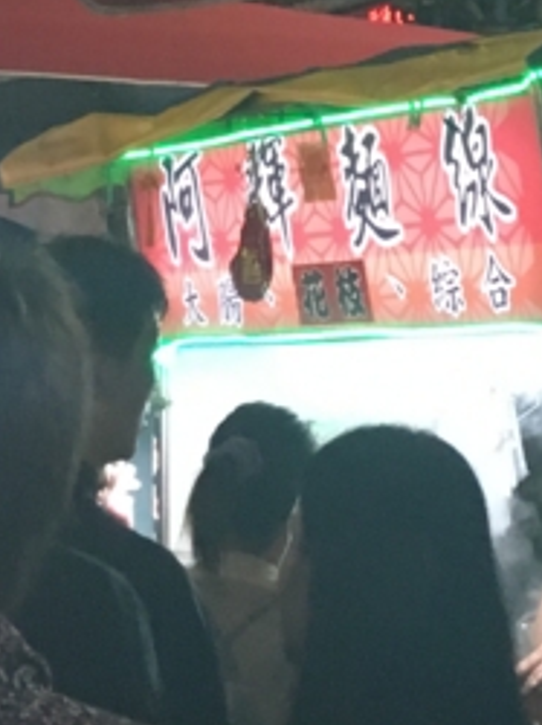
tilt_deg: +19.0
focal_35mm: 119
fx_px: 2489
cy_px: -502
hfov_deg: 12.4
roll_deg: +3.8
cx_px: 455
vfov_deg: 14.8
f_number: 2.2
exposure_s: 1/30
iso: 160
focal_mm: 4.15
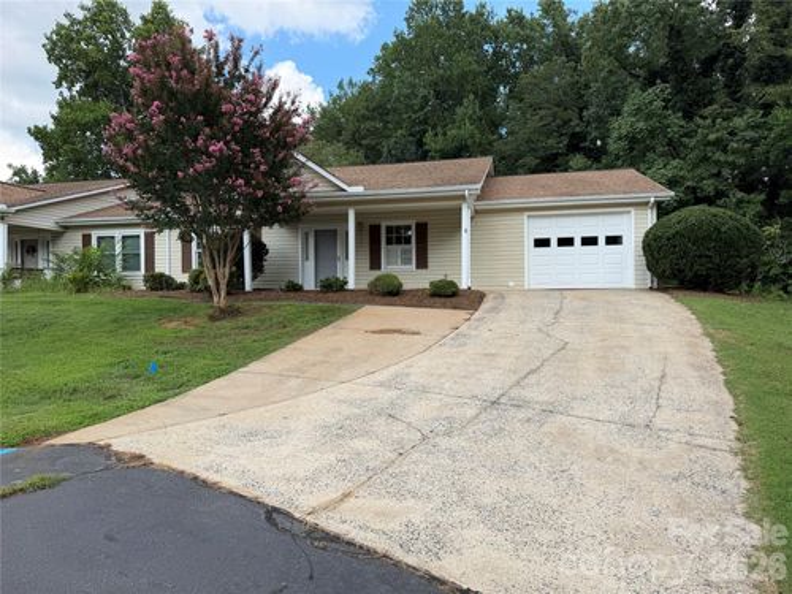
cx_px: 396
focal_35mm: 24
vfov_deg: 56.8
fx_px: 549
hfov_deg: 71.6
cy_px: 297
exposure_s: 1/1855
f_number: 1.78
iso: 80
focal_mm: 6.76
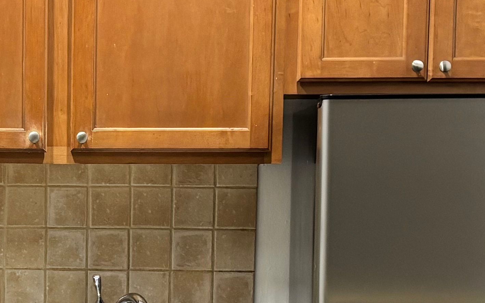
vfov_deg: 11.7
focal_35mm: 111
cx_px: 41
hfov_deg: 18.4
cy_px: 286
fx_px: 1467
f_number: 1.6
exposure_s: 1/60
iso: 160
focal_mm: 5.96
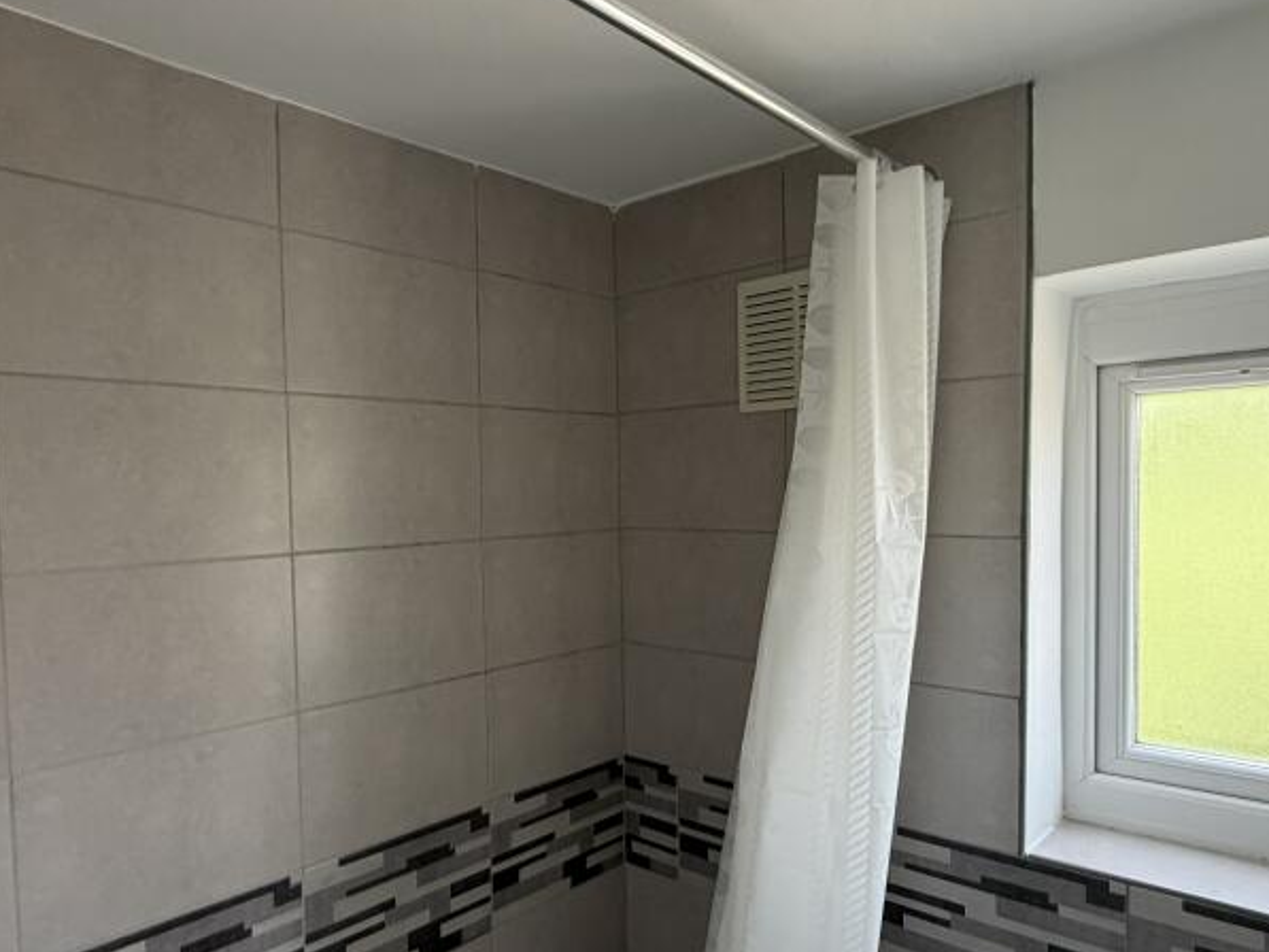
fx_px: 880
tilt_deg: -1.5
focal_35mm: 24
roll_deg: +1.8
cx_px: 536
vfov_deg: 56.7
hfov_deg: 71.1
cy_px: 529
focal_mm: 2.22
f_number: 2.2
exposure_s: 1/121
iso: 200
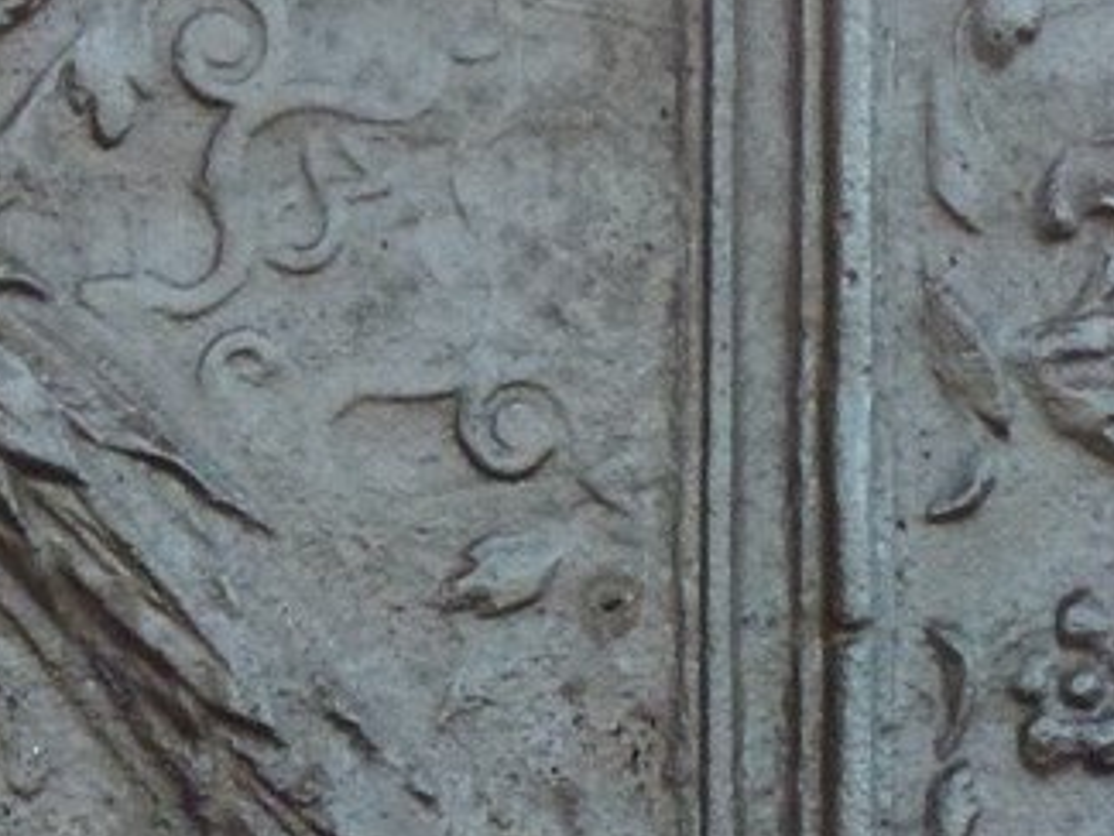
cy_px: 1460
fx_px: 7244
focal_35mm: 225
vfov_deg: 6.5
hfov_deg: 8.4
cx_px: -929
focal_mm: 10.9
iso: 400
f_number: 4.5
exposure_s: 1/50
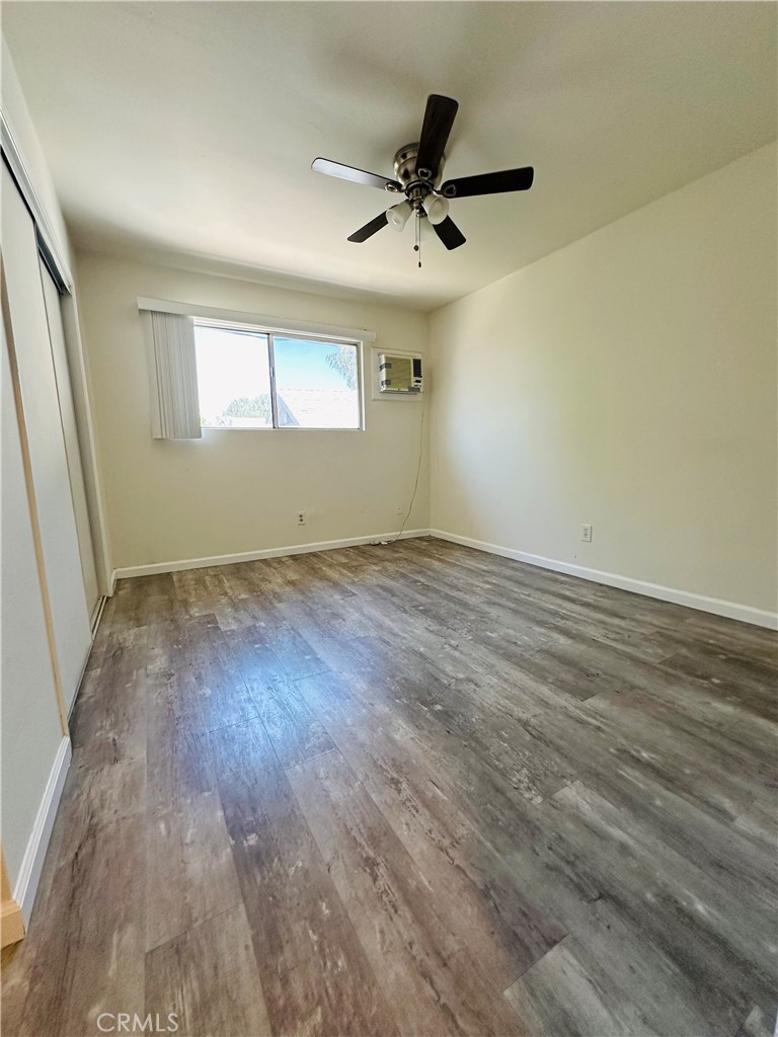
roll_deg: -0.4
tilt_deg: -8.2
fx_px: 420
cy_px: 518
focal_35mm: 14
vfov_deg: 102.1
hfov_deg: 85.7
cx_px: 389
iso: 160
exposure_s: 1/120
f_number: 2.2
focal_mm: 2.22
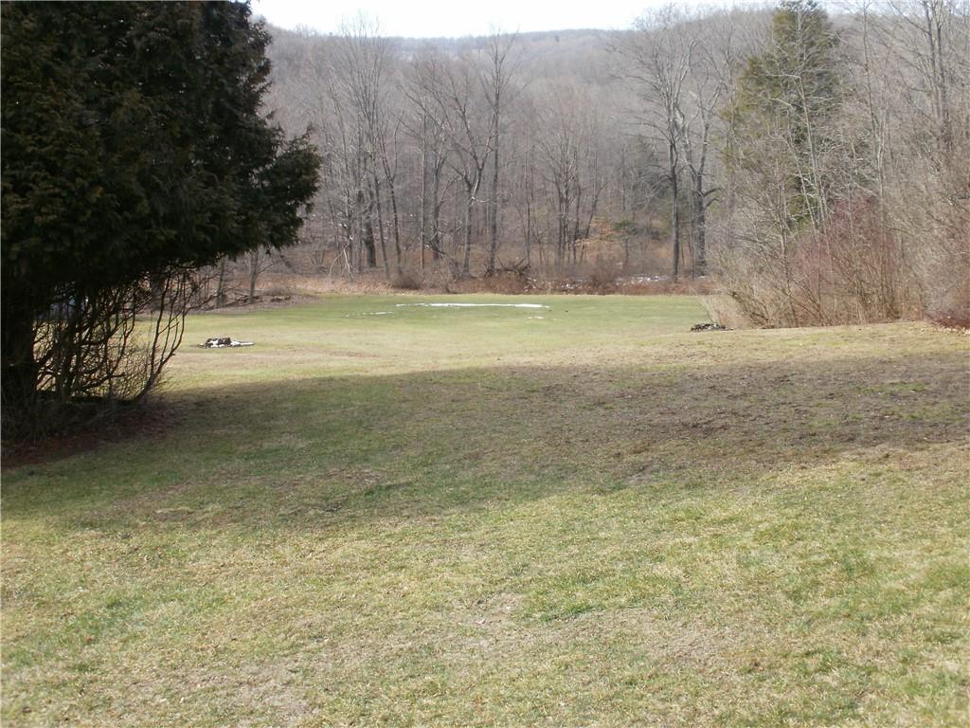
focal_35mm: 36
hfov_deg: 51.4
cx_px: 485
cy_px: 364
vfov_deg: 39.7
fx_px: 1009
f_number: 5.6
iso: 100
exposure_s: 1/100
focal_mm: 6.3
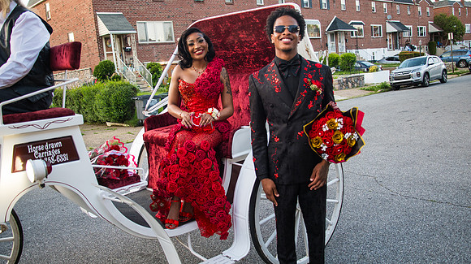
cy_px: 132
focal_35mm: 32
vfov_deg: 36.1
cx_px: 236
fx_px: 405
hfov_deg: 60.3
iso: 800
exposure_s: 1/125
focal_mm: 30
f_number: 3.7
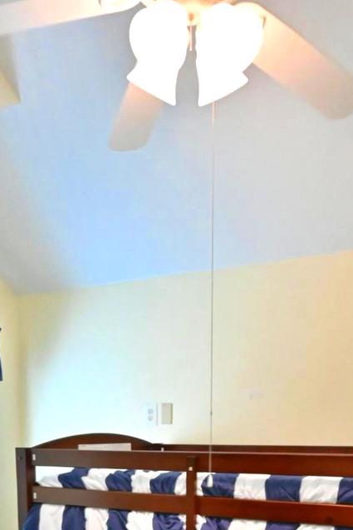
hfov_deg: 32.6
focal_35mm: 41
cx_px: 174
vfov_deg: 41.8
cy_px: 518
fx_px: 603
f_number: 9
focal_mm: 17
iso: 10000
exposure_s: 1/80
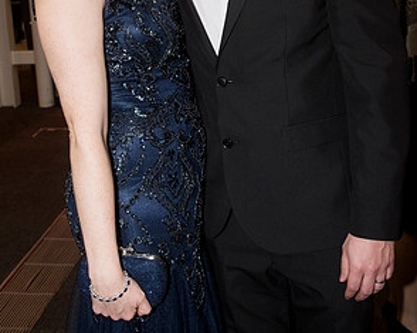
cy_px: 55
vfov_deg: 31.7
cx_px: 206
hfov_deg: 40.3
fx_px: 568
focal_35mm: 46
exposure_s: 1/30
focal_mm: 32
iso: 1250
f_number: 6.3
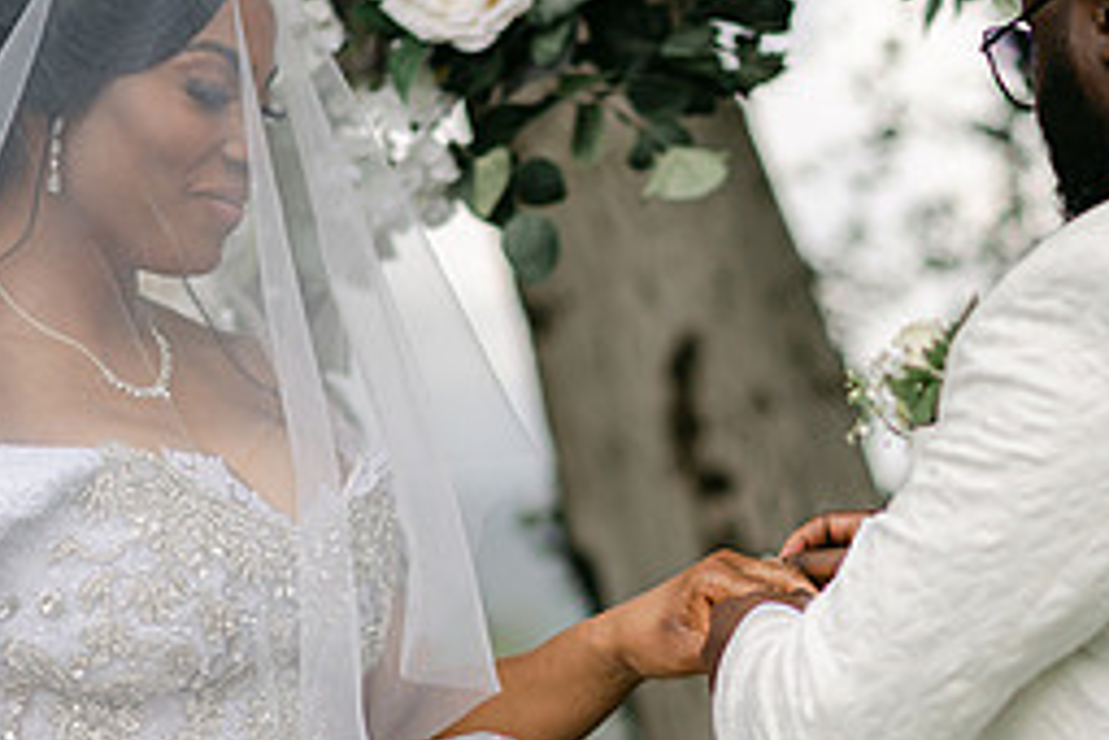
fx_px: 5945
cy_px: 592
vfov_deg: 7.1
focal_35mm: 193
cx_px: 718
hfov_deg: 10.6
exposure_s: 1/1600
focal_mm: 85
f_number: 2
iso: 100
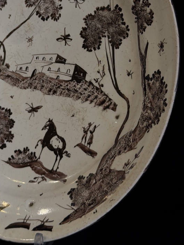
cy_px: 80
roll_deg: +0.1
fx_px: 574
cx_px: 40
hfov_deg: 18.1
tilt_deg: -11.8
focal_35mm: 81
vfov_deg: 24.0
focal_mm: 6.76
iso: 80
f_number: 1.78
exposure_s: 1/100
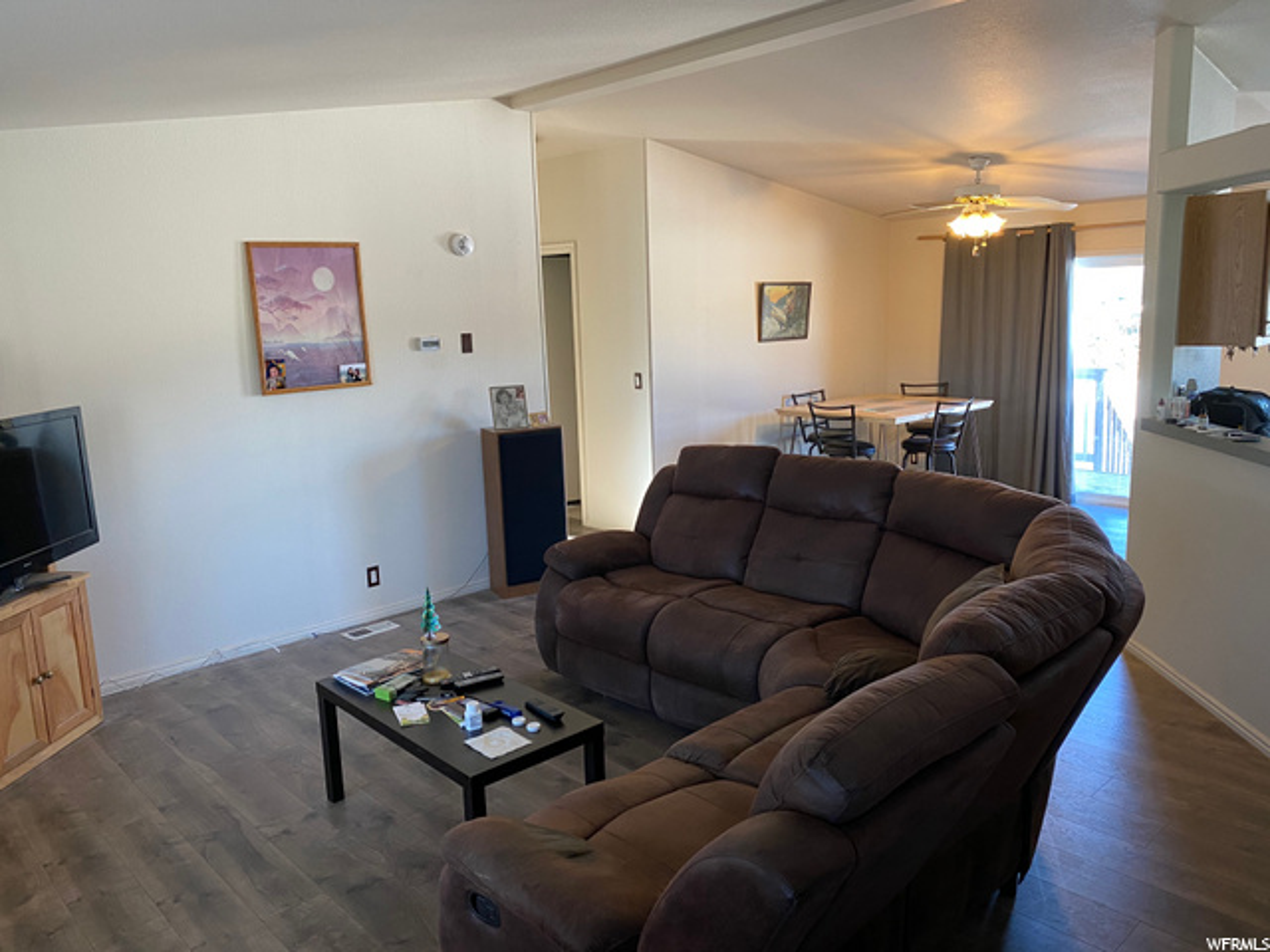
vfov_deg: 53.1
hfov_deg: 67.3
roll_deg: +1.5
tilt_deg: -10.3
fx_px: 954
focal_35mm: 26
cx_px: 635
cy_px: 476
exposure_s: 1/60
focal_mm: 4.25
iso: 160
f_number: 1.8
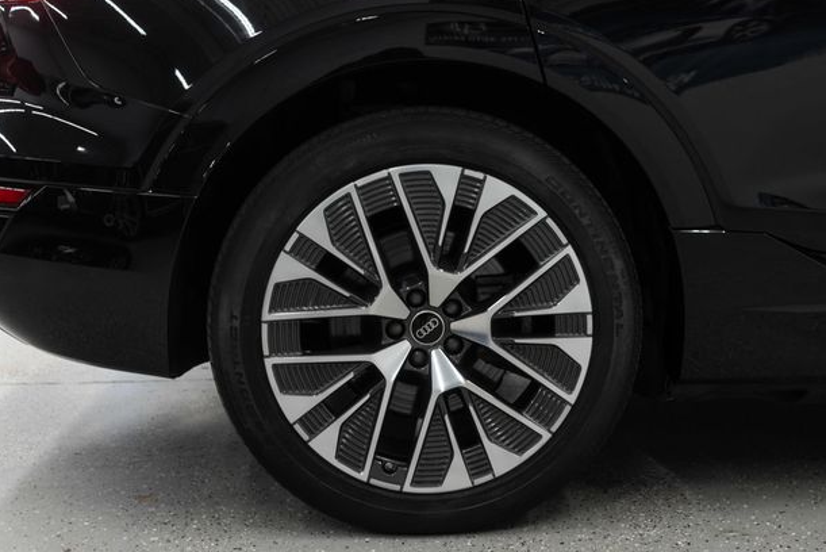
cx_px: 429
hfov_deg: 44.5
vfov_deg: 30.5
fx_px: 1010
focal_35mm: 44
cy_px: 279
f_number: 3.2
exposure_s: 1/40
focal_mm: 28
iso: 200
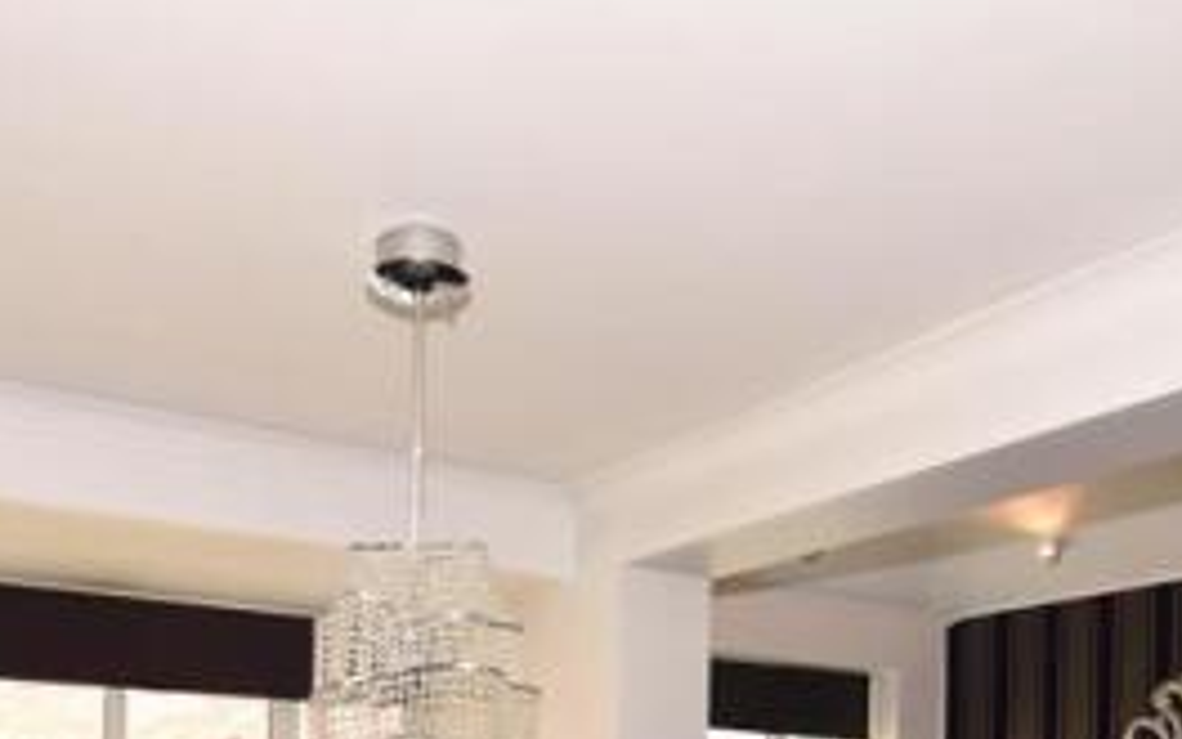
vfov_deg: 29.0
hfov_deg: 51.5
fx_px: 1224
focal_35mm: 38
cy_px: 889
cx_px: 595
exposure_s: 1/40
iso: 200
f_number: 7.1
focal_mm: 10
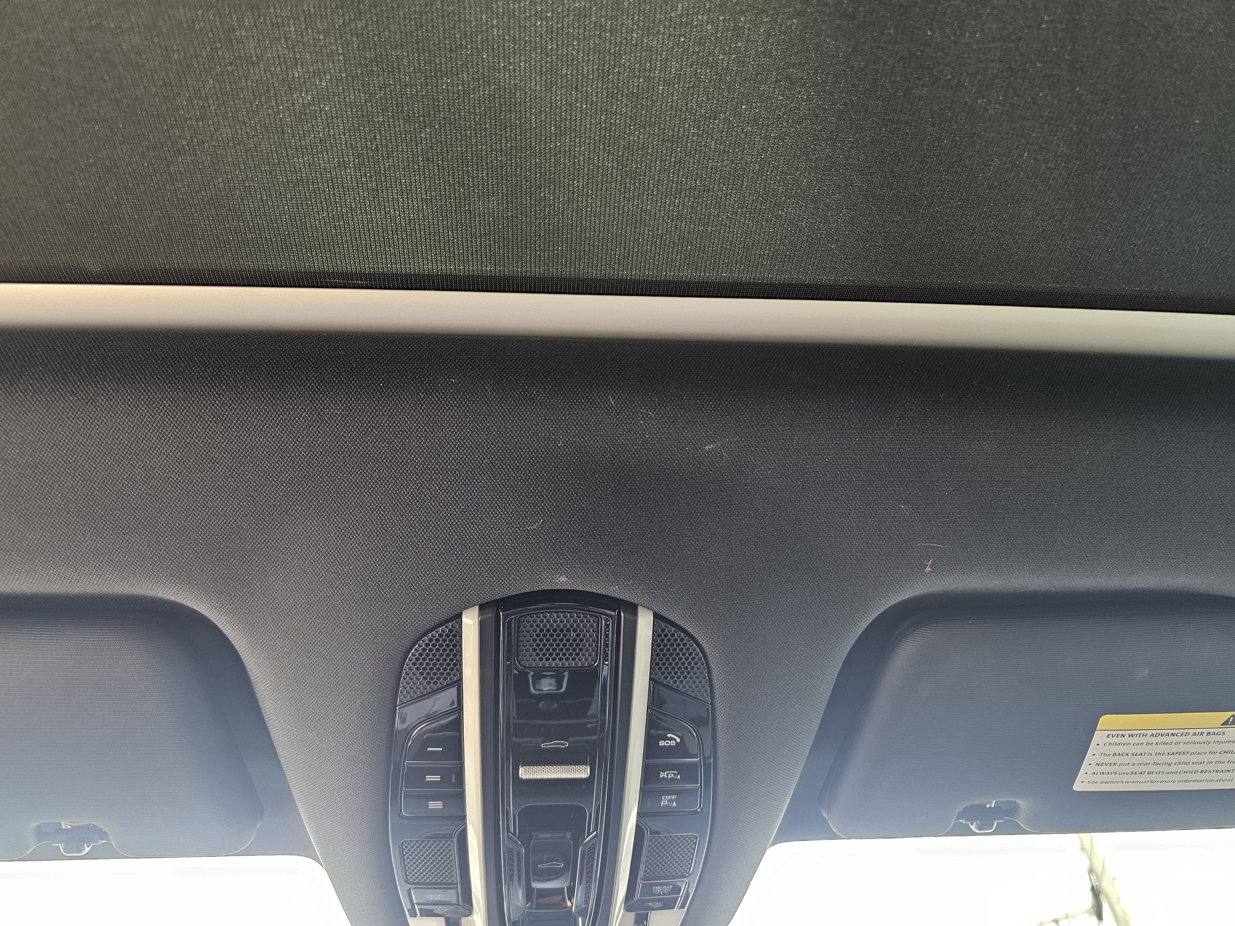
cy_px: 463
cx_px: 618
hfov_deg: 73.9
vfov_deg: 58.9
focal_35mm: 23
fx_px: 821
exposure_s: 1/359
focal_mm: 6.3
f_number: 1.7
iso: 250
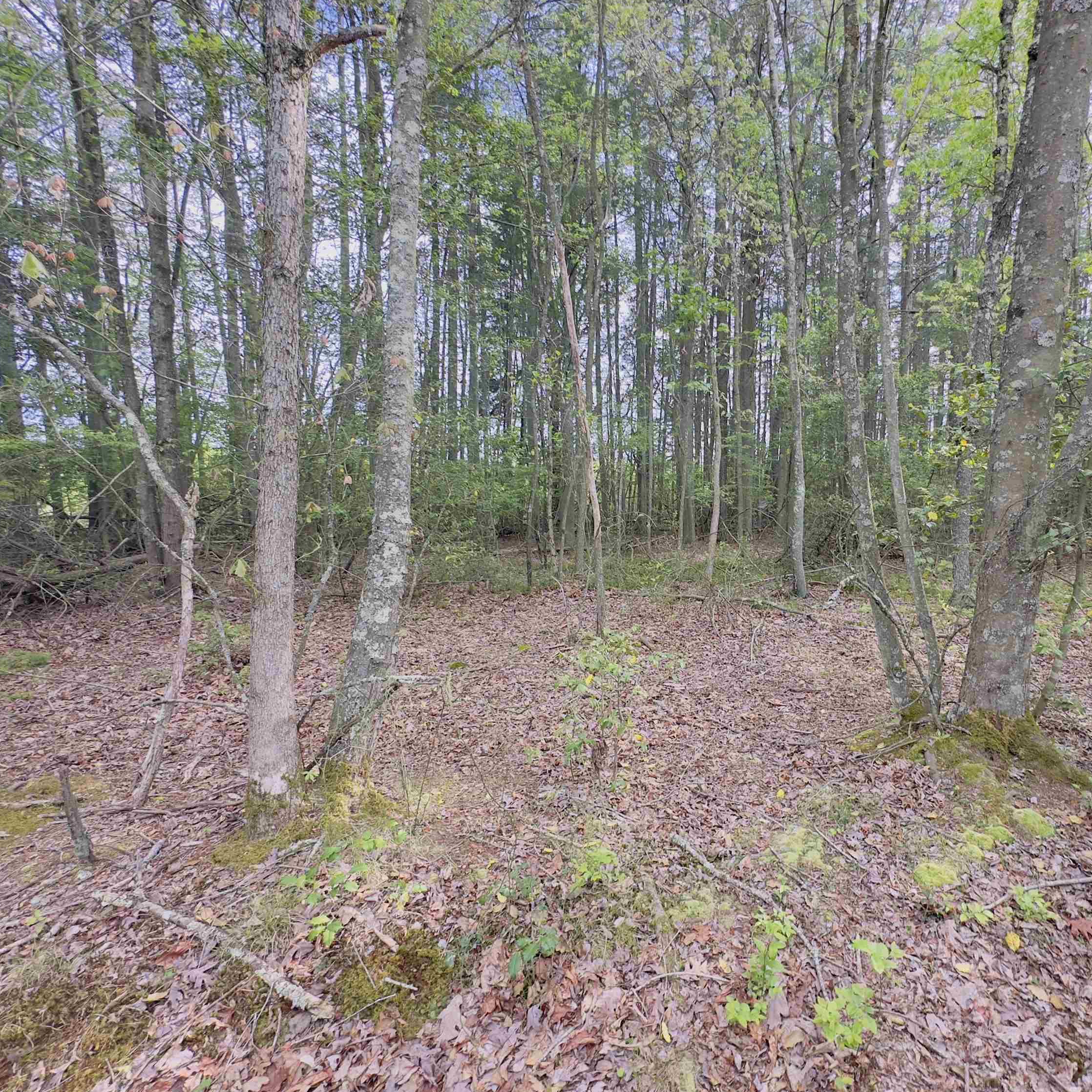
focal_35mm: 17
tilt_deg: -5.2
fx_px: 607
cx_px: 680
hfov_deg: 82.4
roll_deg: +0.2
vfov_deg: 84.0
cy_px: 550
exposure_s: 1/99
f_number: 2.2
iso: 40
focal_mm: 2.22
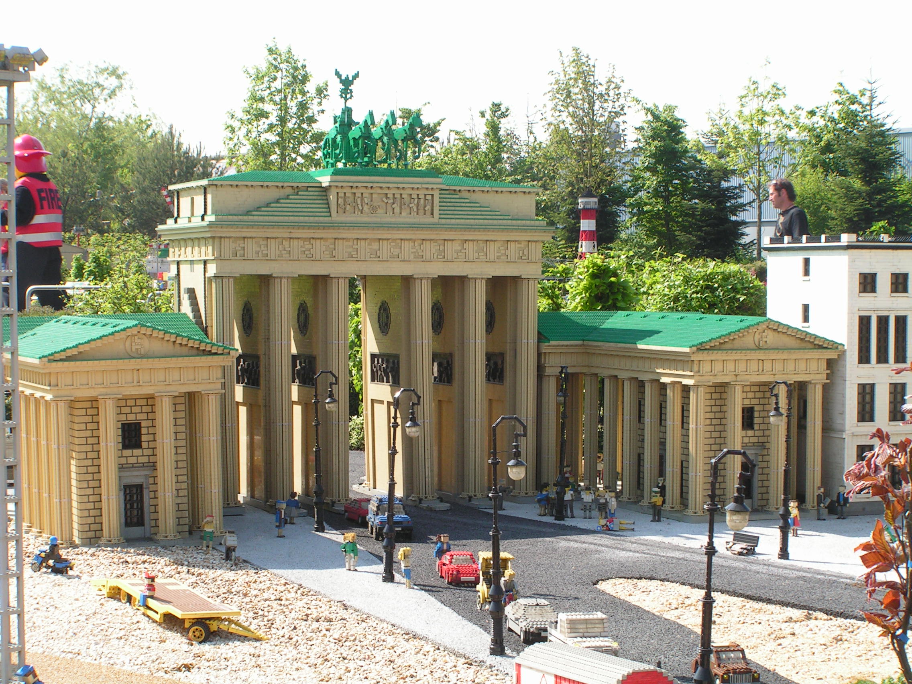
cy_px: 342
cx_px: 456
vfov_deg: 18.4
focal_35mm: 80
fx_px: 2108
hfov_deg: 24.4
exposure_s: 1/125
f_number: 5.6
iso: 50
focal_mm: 13.4
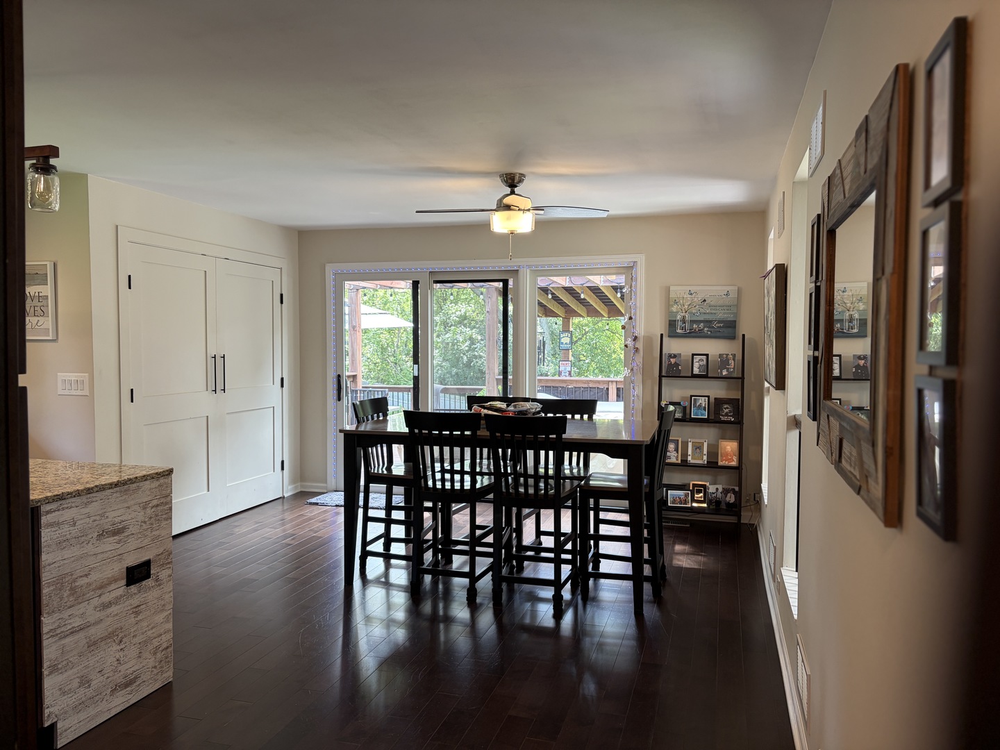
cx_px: 500
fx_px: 751
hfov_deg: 67.3
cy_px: 375
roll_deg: -0.1
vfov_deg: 53.1
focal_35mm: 26
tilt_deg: -2.2
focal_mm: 5.96
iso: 80
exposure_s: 1/60
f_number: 1.6
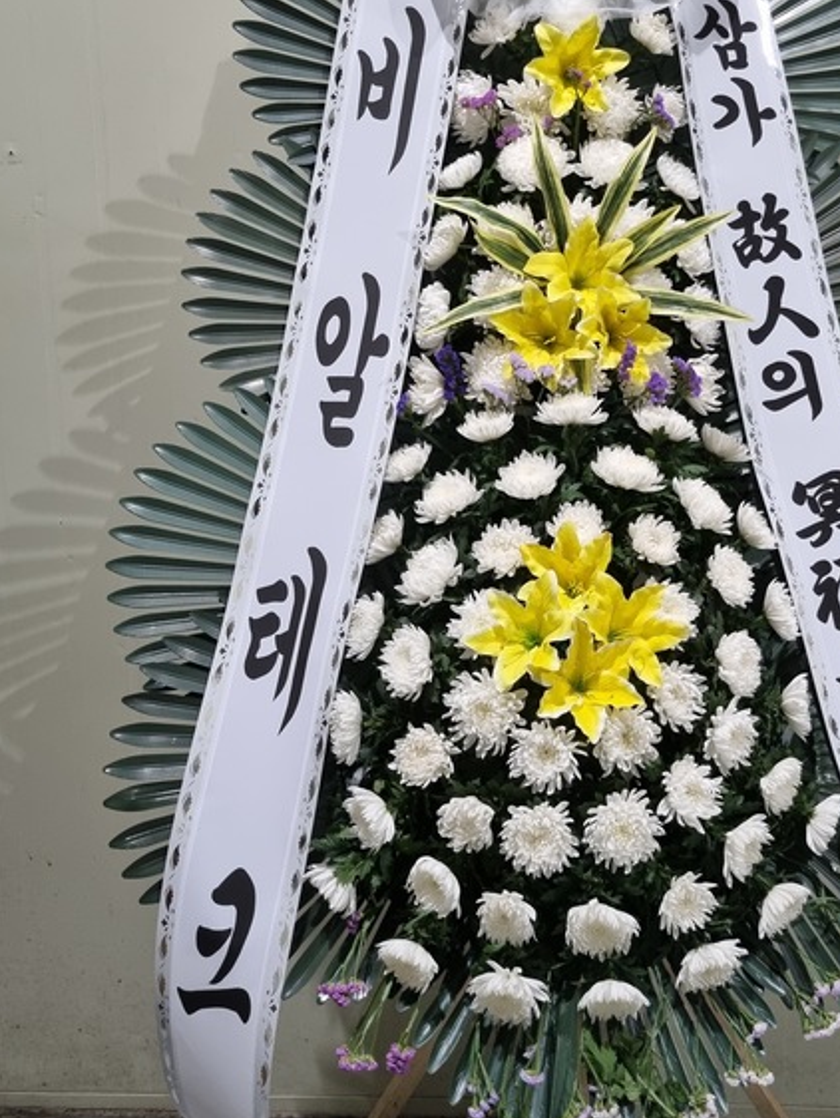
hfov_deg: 38.2
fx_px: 1196
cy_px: 466
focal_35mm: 37
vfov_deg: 49.9
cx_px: 575
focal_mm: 5.4
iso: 320
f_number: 1.8
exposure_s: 1/40
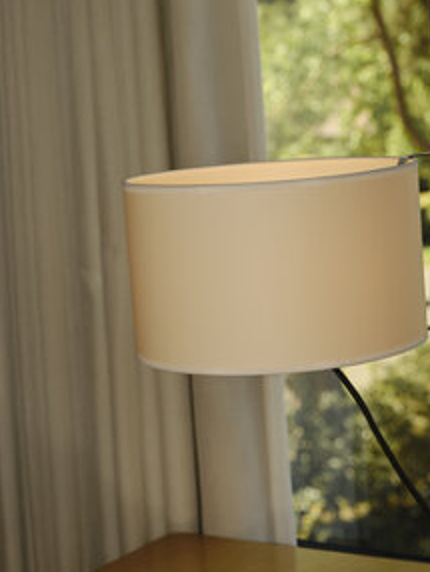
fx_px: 1455
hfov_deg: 16.8
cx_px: 260
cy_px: 286
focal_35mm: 88
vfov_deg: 22.2
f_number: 5.6
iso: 400
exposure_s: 1/125
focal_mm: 53.6
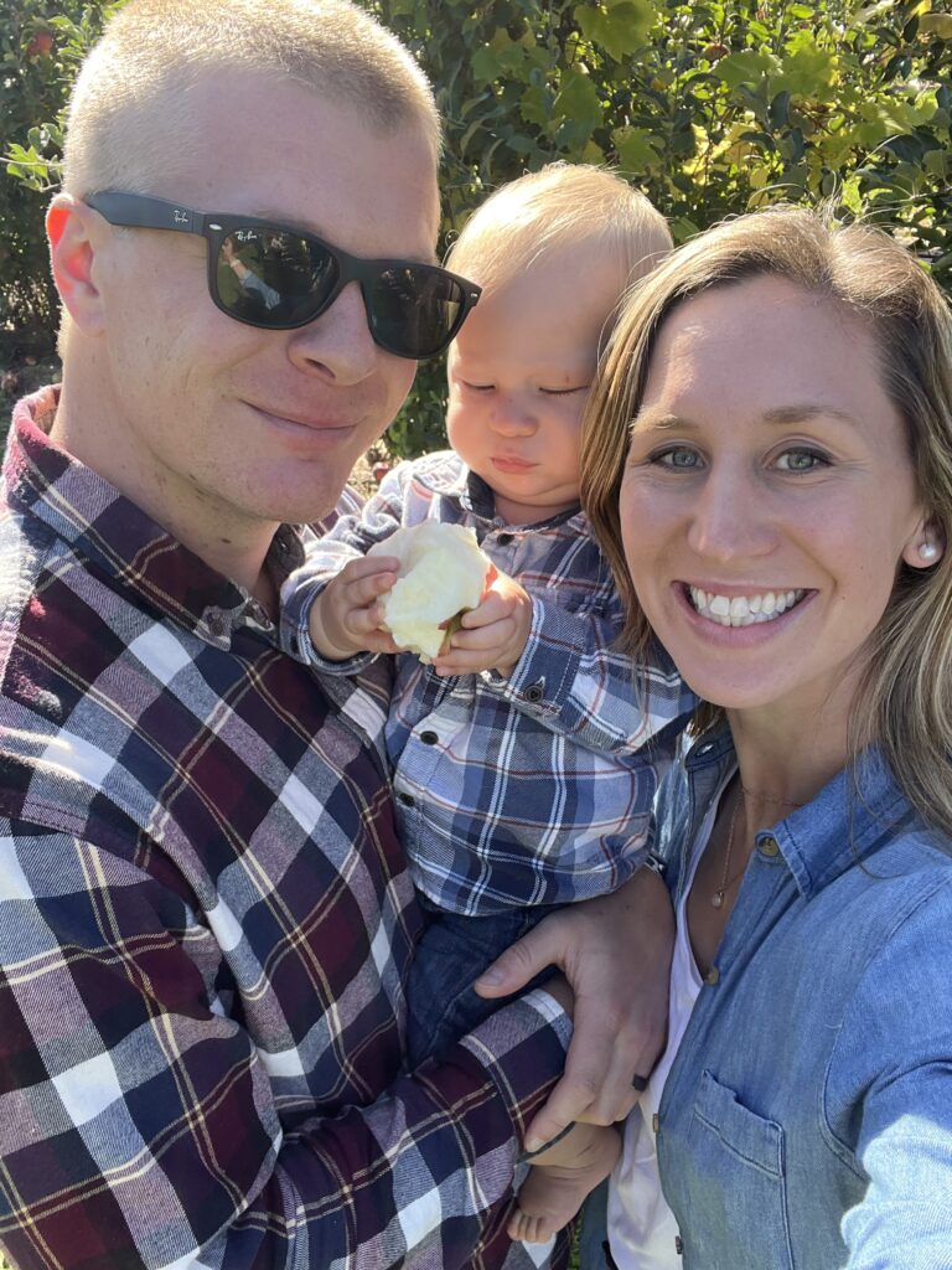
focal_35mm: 30
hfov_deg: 46.8
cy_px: 635
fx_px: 1100
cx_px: 476
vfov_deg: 60.0
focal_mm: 2.71
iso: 32
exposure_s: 1/174
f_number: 2.2
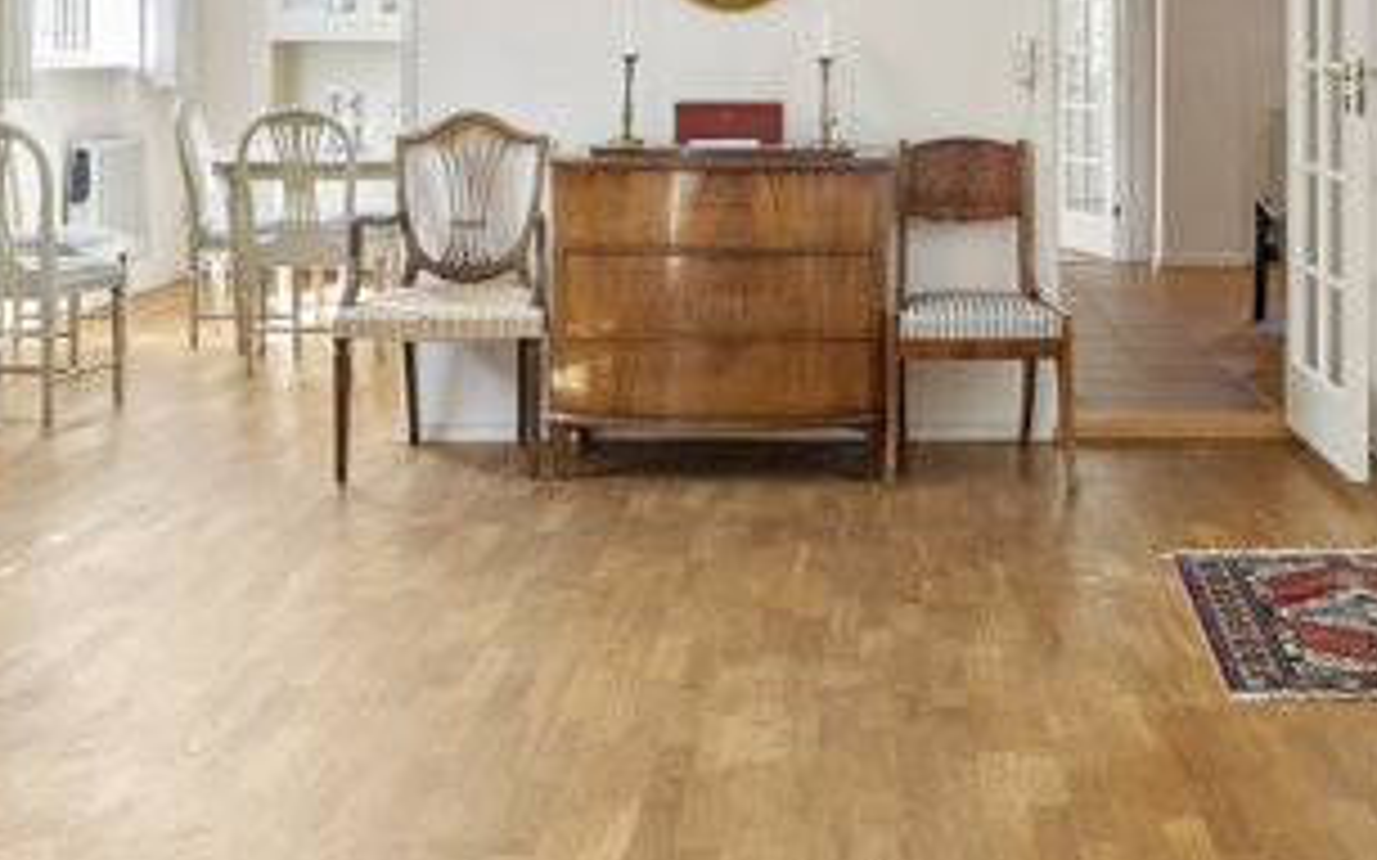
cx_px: 896
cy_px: 79
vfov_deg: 25.9
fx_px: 1801
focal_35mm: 48
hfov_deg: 41.4
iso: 1600
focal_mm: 18
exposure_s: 1/80
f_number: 5.6
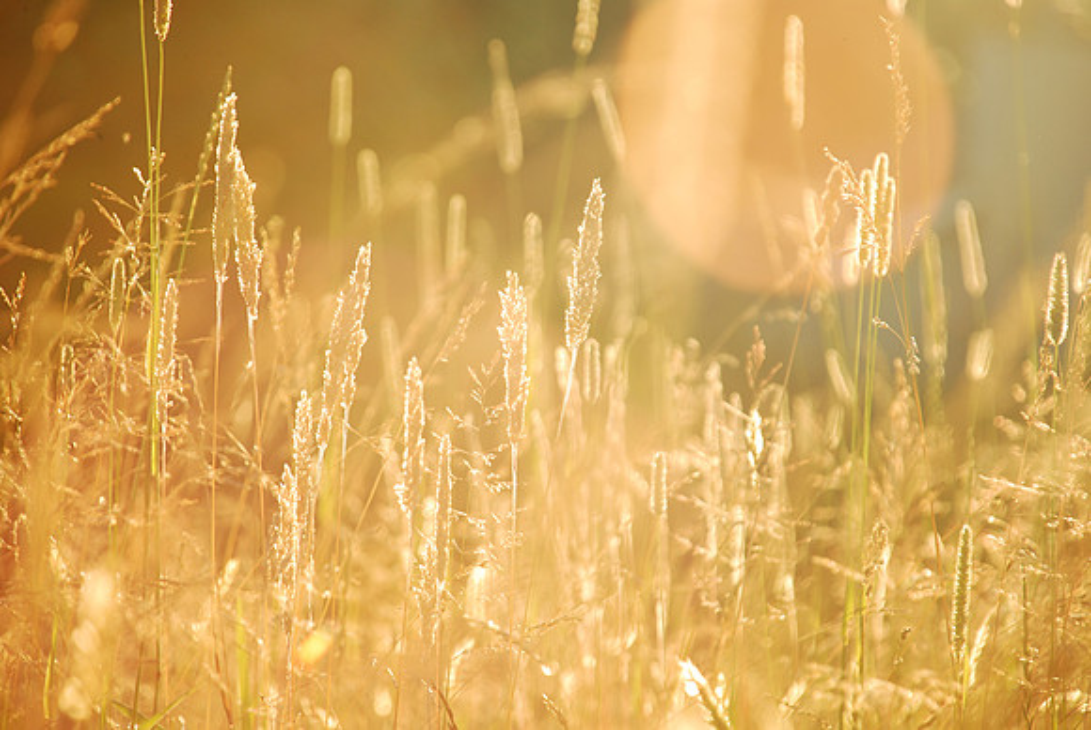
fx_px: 6143
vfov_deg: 6.8
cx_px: 546
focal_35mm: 202
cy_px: 365
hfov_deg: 10.1
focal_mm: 135
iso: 200
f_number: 5.6
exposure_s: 1/200
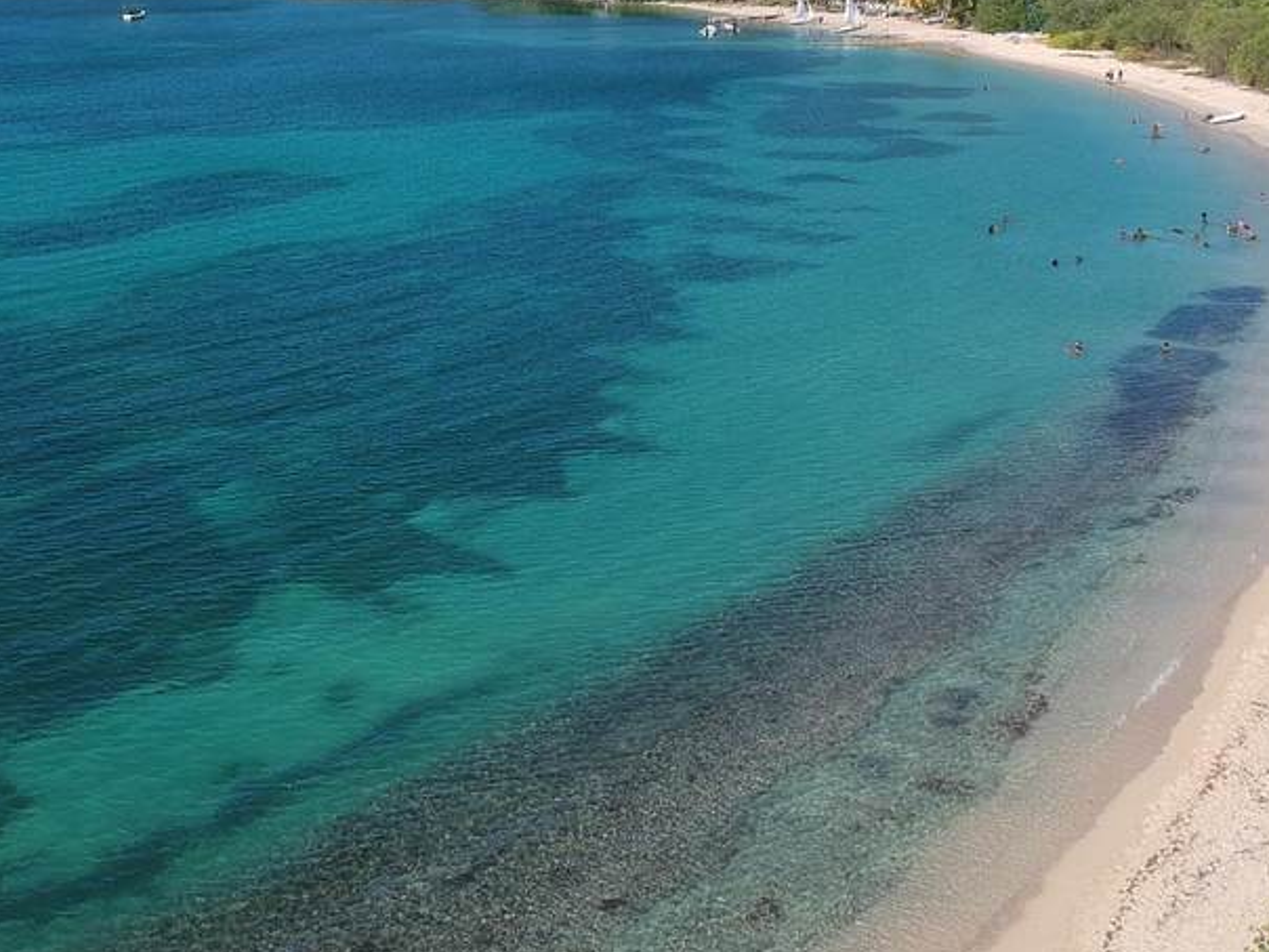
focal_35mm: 53
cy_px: 158
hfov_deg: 35.9
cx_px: 454
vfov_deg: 26.9
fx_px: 1943
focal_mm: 4.49
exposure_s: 1/1250
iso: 101
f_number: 2.6
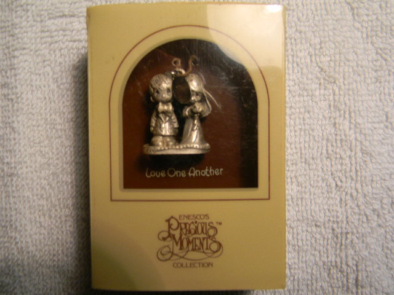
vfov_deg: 49.7
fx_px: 319
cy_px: 148
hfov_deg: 63.4
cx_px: 197
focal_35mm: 28
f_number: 3.5
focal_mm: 5
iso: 80
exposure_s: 1/33
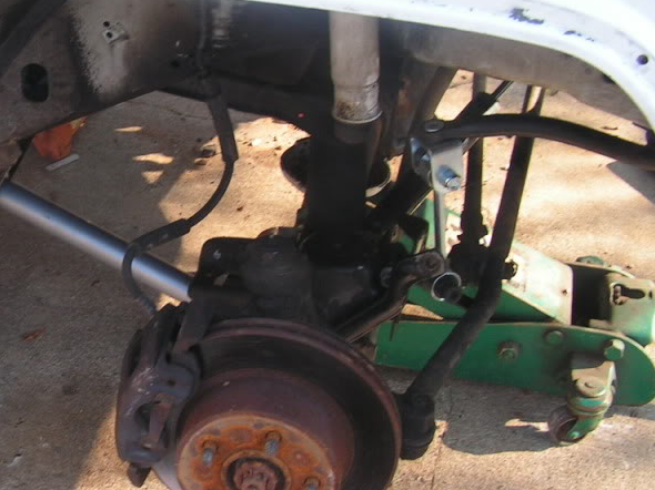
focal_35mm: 66
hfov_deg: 28.8
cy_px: 235
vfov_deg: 22.2
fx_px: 1248
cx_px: 141
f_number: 4.5
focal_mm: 6.3
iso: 50
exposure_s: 1/50
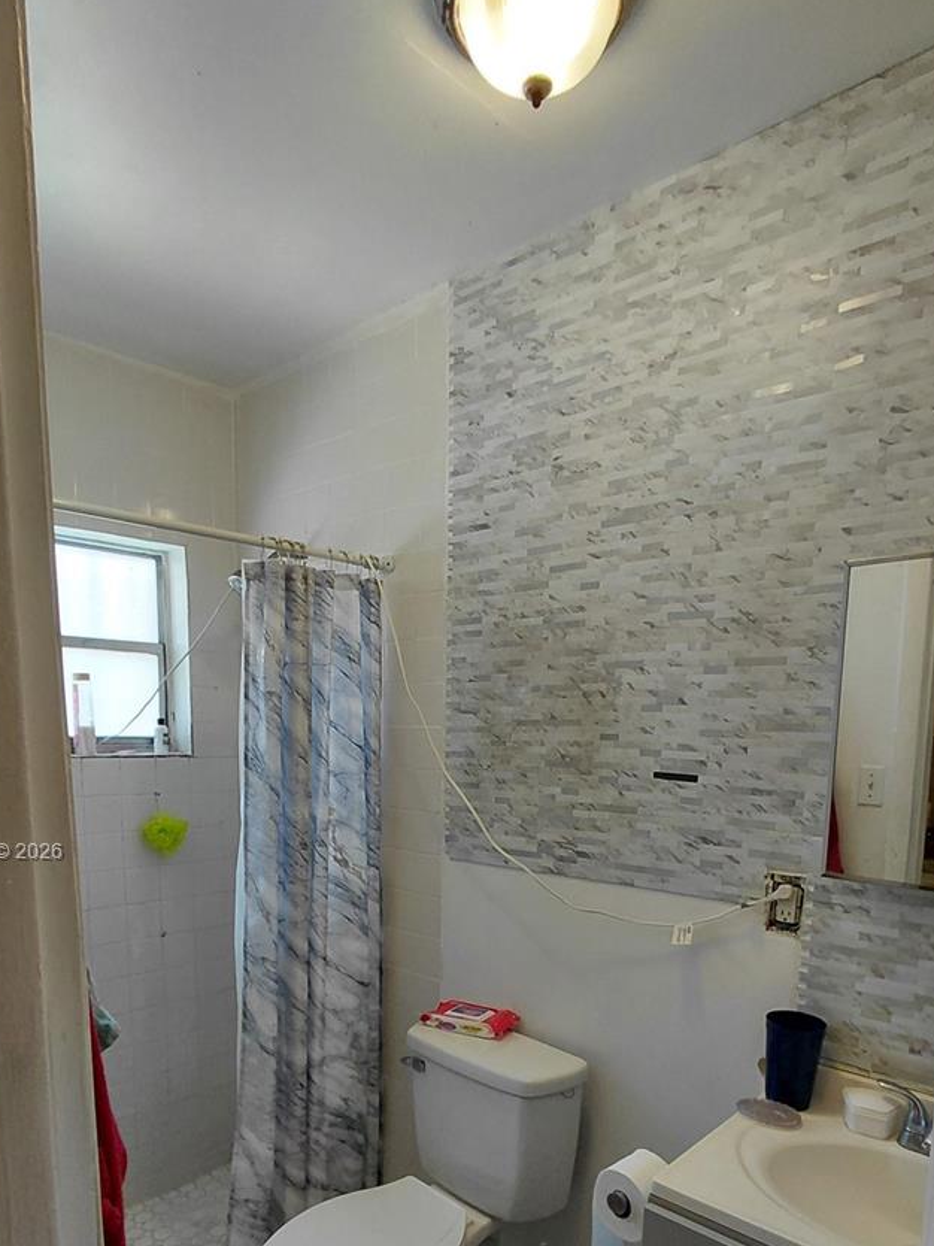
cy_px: 854
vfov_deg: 71.2
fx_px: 828
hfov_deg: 58.9
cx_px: 458
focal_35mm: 23
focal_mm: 1.64
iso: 50
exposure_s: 1/60
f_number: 2.2
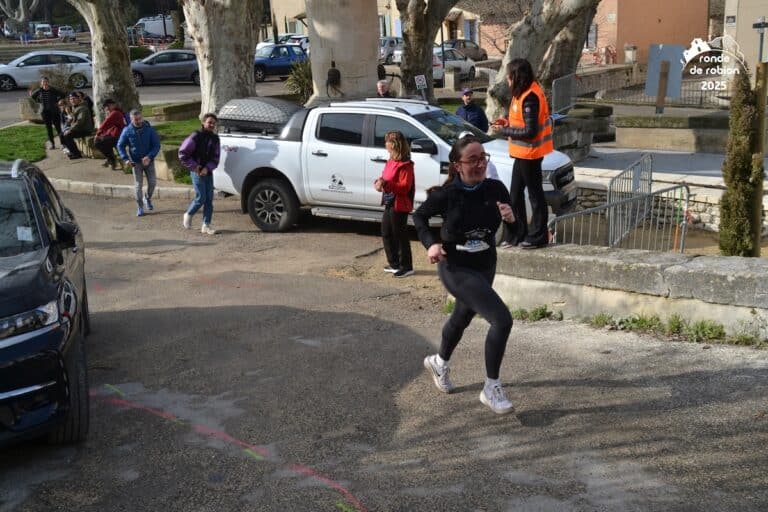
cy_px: 256
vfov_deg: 35.5
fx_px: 800
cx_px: 384
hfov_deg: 51.3
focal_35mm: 38
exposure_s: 1/1600
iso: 400
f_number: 6.3
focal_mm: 25
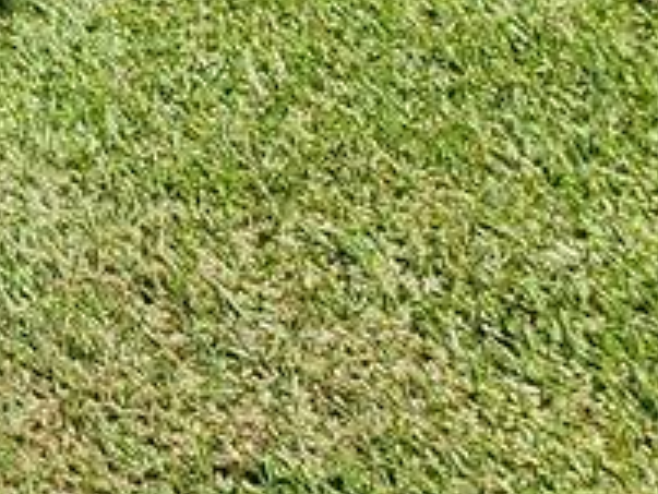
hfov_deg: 11.6
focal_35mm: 93
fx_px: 1769
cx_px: -1296
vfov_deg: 13.2
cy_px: -573
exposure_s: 1/1145
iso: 50
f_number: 2.2
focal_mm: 2.2
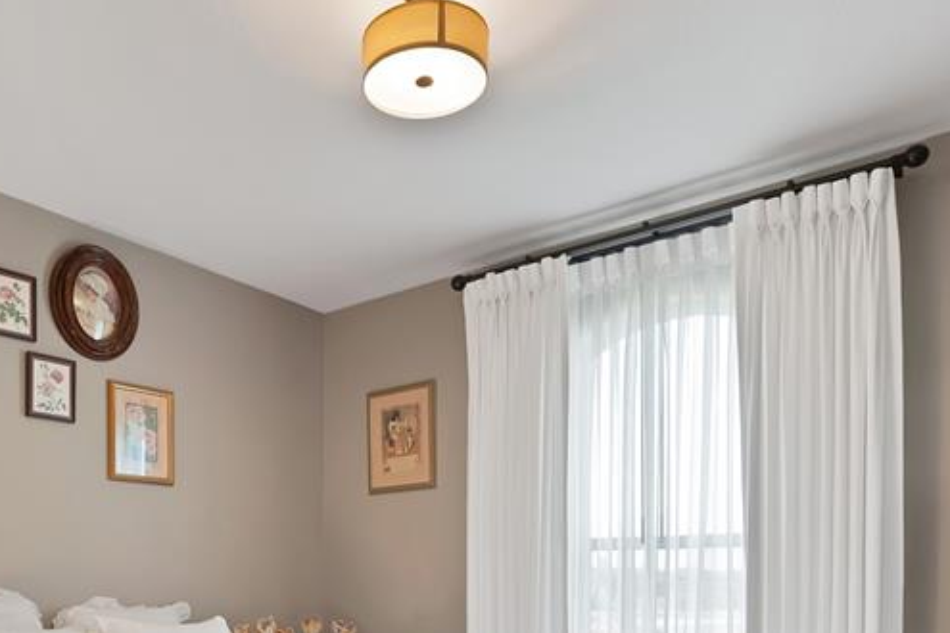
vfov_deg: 41.2
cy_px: 579
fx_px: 765
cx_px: 342
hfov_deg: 62.5
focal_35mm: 29
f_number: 9
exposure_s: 1/2.5
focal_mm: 14
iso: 640
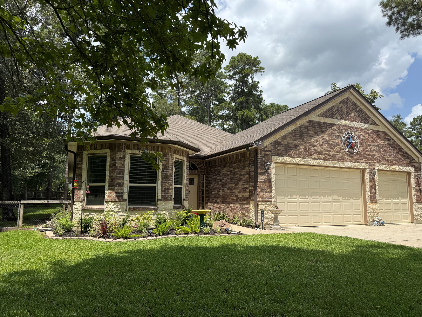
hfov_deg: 71.6
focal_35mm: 24
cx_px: 211
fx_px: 293
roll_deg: -0.4
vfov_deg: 56.8
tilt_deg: +6.6
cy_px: 158
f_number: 1.78
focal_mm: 6.76
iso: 80
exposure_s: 1/3802
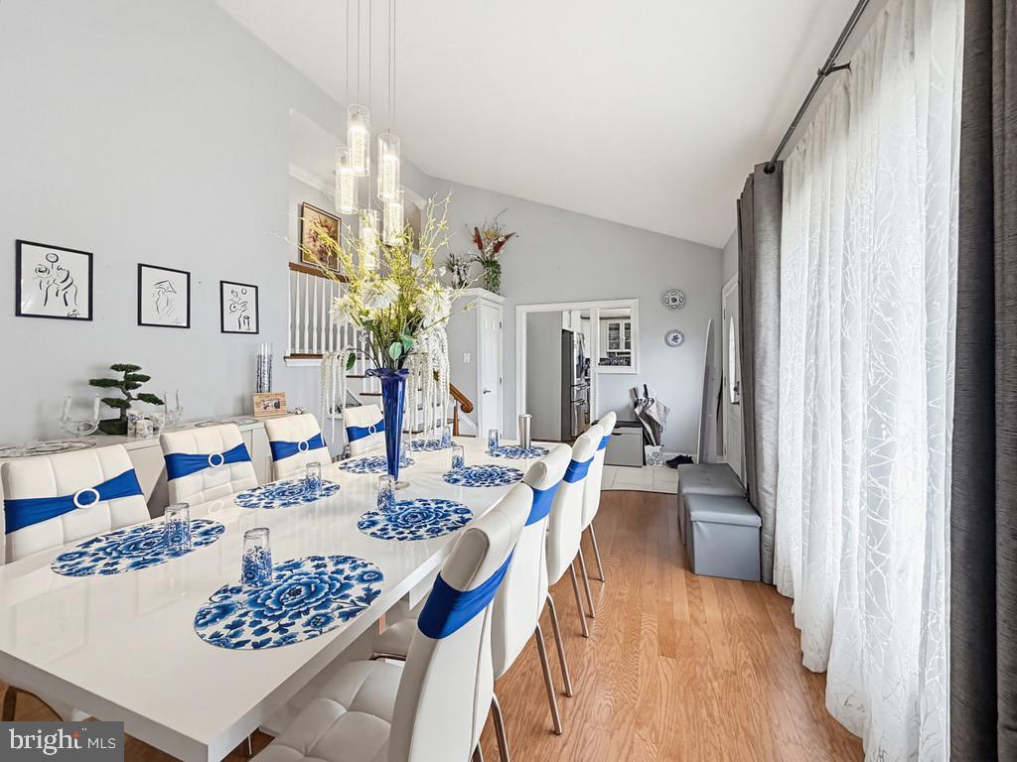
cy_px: 381
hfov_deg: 102.1
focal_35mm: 14
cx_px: 508
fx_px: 411
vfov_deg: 85.7
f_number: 2.2
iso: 160
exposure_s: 1/120
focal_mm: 2.2
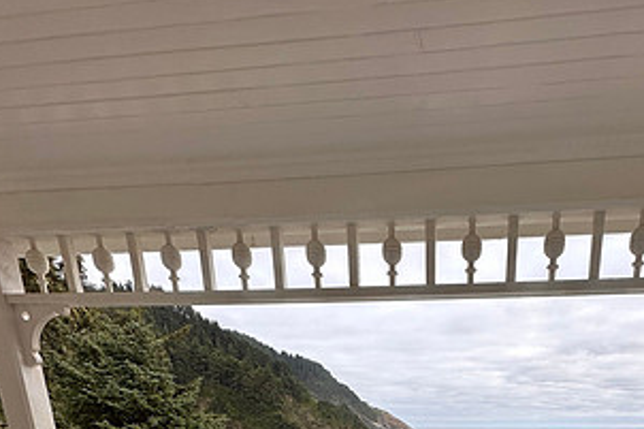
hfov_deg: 63.8
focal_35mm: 28
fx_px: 501
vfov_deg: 31.9
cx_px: 432
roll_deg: -0.5
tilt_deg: -18.4
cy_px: 589
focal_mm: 2.22
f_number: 2.2
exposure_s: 1/450
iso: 40
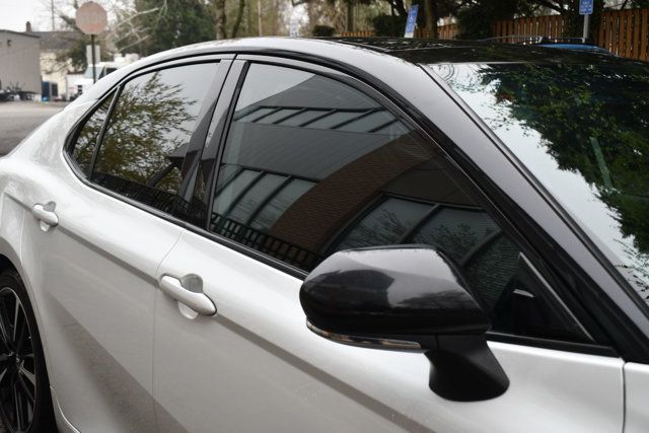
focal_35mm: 46
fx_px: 829
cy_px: 216
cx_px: 324
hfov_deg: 42.7
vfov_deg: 29.3
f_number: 5
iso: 400
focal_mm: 31
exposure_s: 1/250
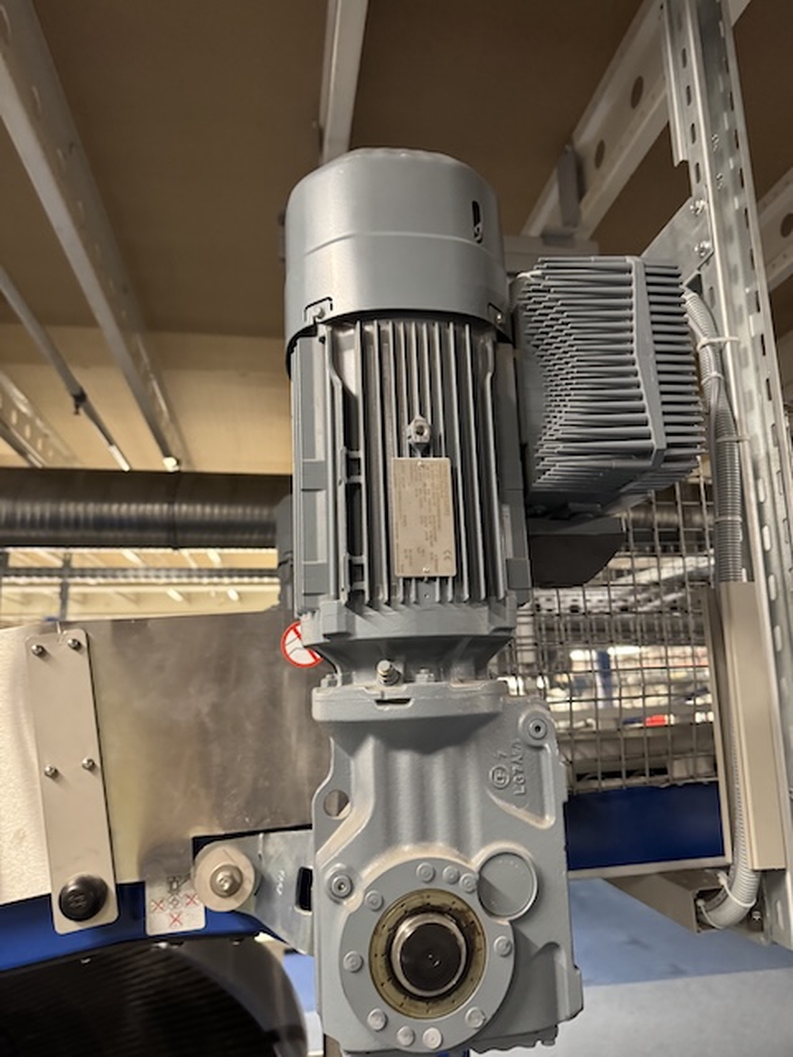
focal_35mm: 24
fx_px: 733
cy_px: 528
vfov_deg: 71.6
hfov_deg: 56.8
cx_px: 396
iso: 800
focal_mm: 6.76
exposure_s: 1/50
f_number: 1.78
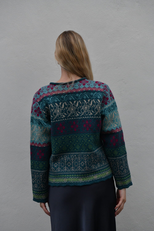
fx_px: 449
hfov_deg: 19.5
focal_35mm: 70
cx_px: 77
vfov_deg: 28.8
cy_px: 116
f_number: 8
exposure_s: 1/250
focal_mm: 70
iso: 3200
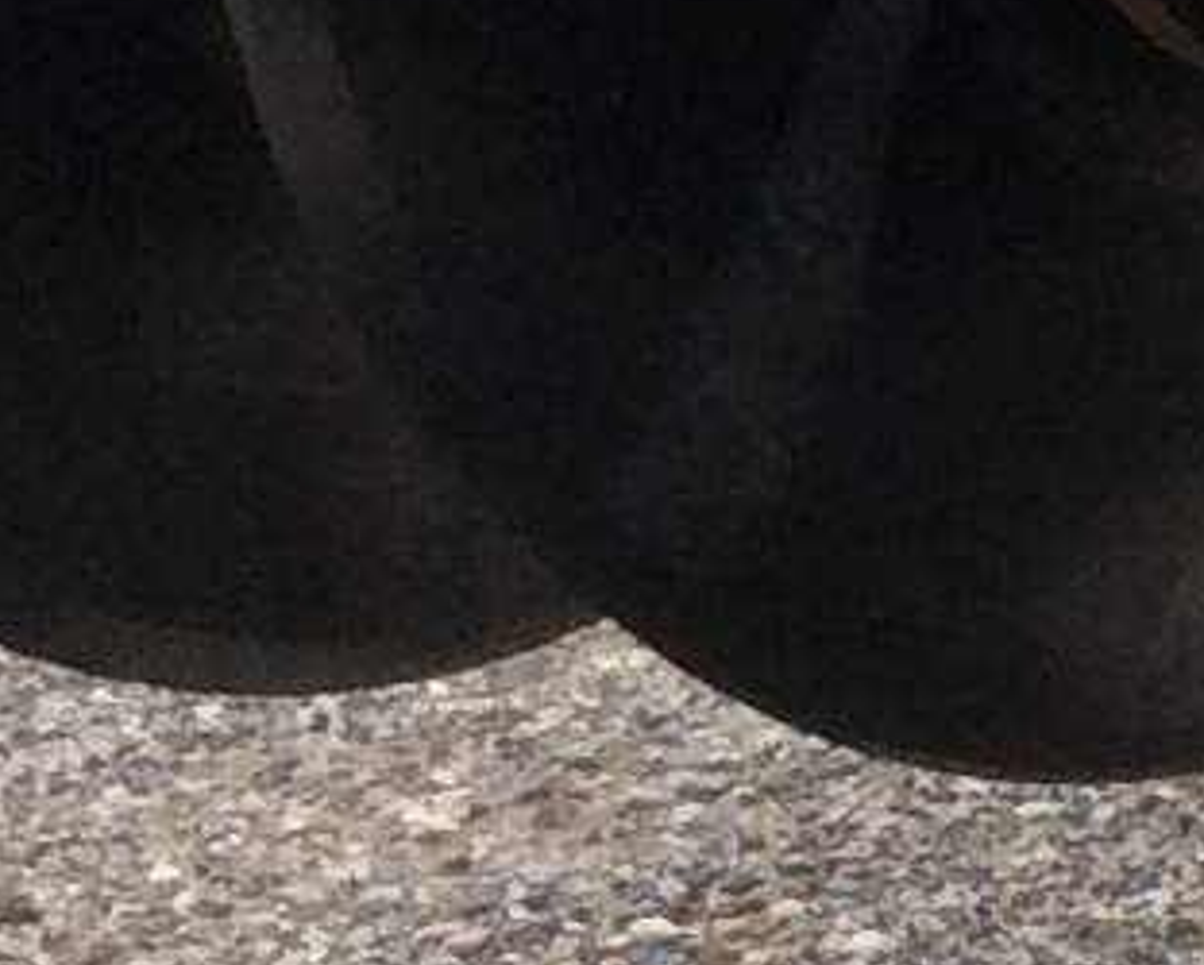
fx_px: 9235
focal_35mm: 259
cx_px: 4928
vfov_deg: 5.9
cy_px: 1822
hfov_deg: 6.1
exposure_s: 1/360
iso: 32
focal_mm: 3.3
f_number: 2.4
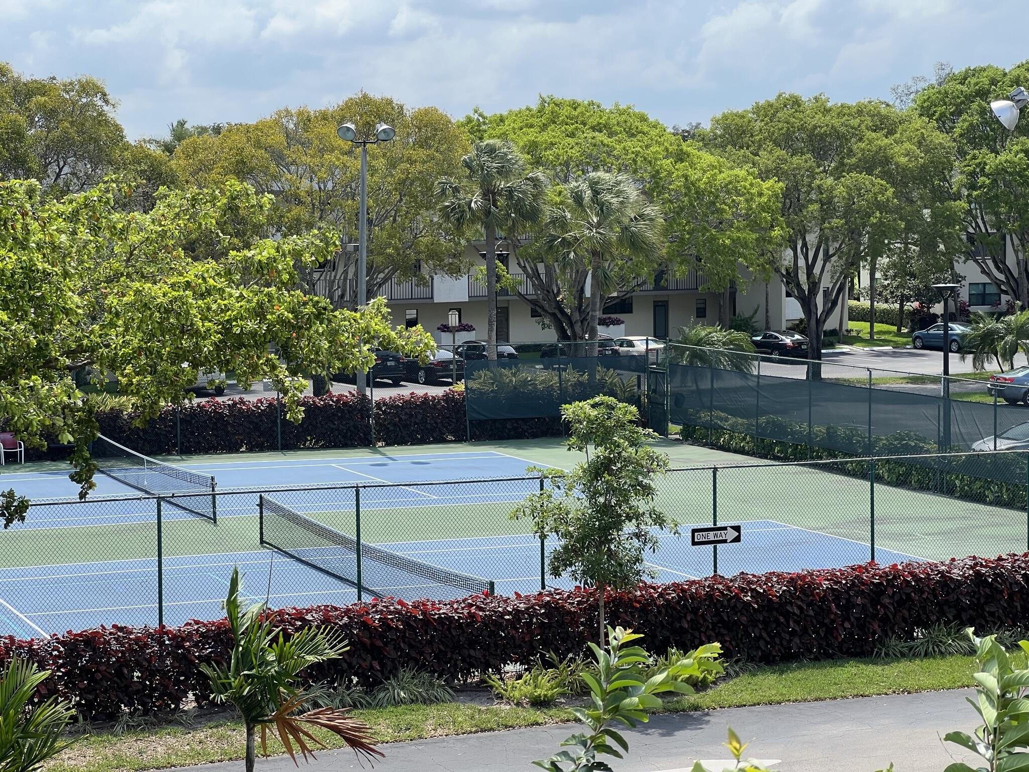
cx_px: 514
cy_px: 386
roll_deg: +0.8
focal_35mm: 77
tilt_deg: -4.2
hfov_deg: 25.3
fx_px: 2289
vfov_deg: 19.1
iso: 32
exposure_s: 1/541
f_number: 2.8
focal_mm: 9
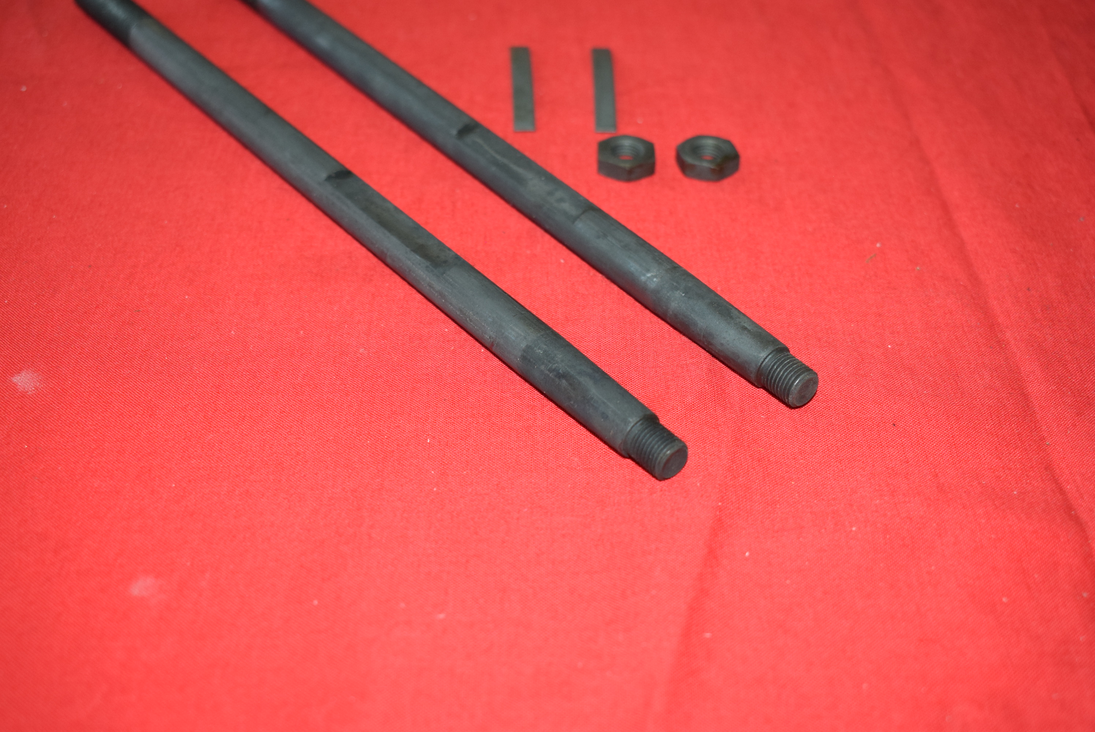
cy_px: 366
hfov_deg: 42.3
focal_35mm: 46
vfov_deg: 29.0
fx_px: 1415
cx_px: 548
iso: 800
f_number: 5.6
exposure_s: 1/160
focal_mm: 31
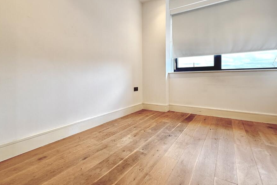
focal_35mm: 17
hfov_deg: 92.9
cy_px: 79
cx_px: 154
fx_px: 131
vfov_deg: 70.1
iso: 80
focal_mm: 2.22
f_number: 2.2
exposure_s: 1/100
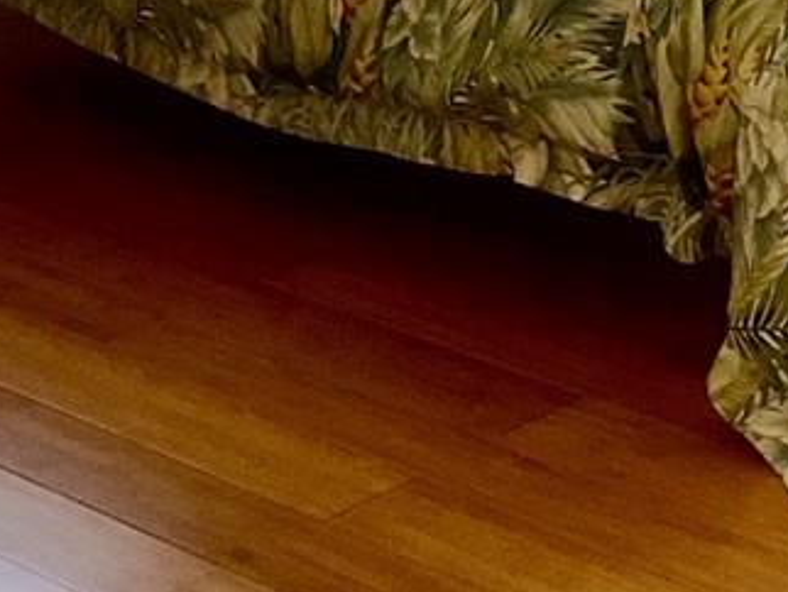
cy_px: -736
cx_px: 1253
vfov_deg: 9.4
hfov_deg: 12.8
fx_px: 3280
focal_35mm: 144
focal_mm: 3
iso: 25
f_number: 1.8
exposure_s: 1/120
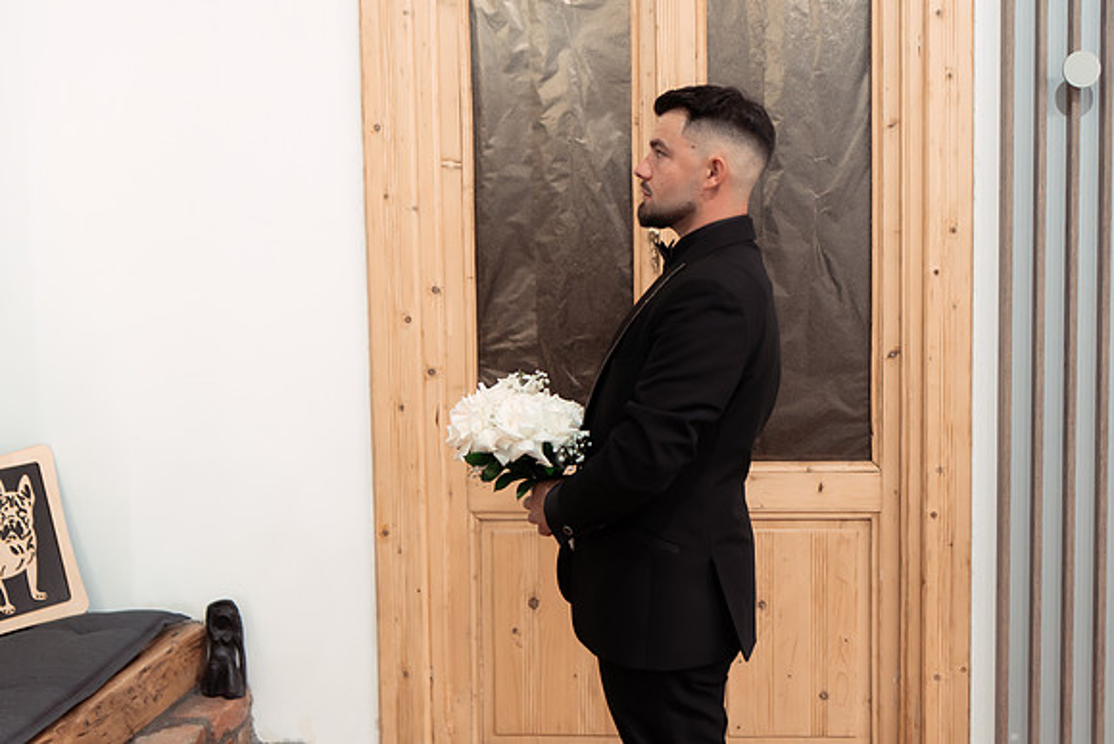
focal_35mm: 44
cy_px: 311
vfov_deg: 30.4
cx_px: 653
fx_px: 1366
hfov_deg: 44.2
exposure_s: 1/320
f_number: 2
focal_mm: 35
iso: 1600
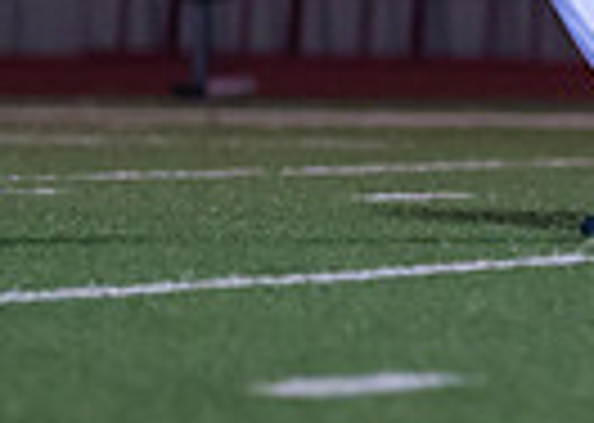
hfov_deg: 2.0
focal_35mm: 1018
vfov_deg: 1.4
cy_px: -172
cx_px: 1404
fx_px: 17156
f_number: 2
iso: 1600
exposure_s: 1/1600
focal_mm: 135
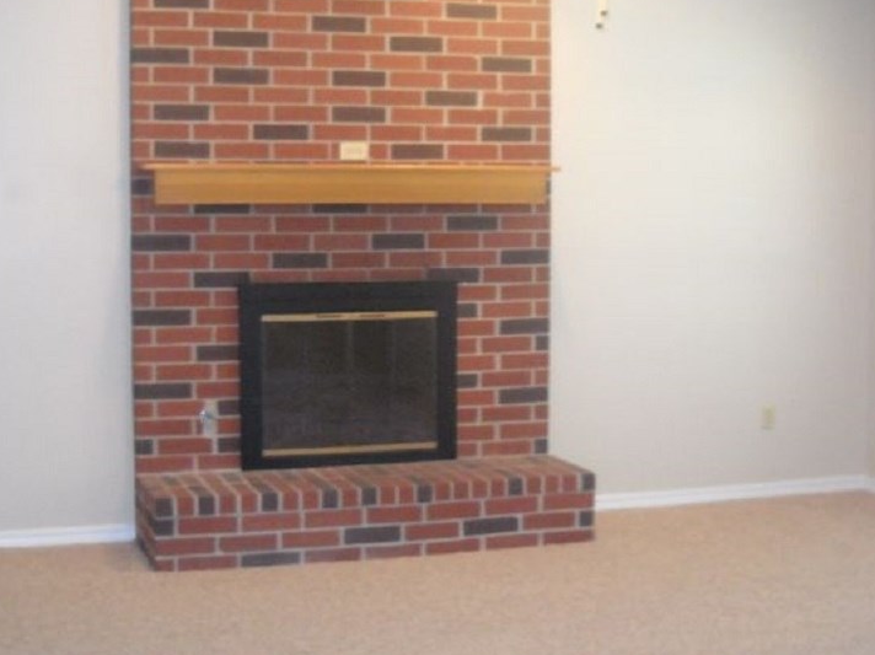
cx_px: 372
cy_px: 316
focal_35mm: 59
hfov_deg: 32.7
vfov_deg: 24.8
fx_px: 1490
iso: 400
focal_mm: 6.72
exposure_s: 1/30
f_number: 3.1
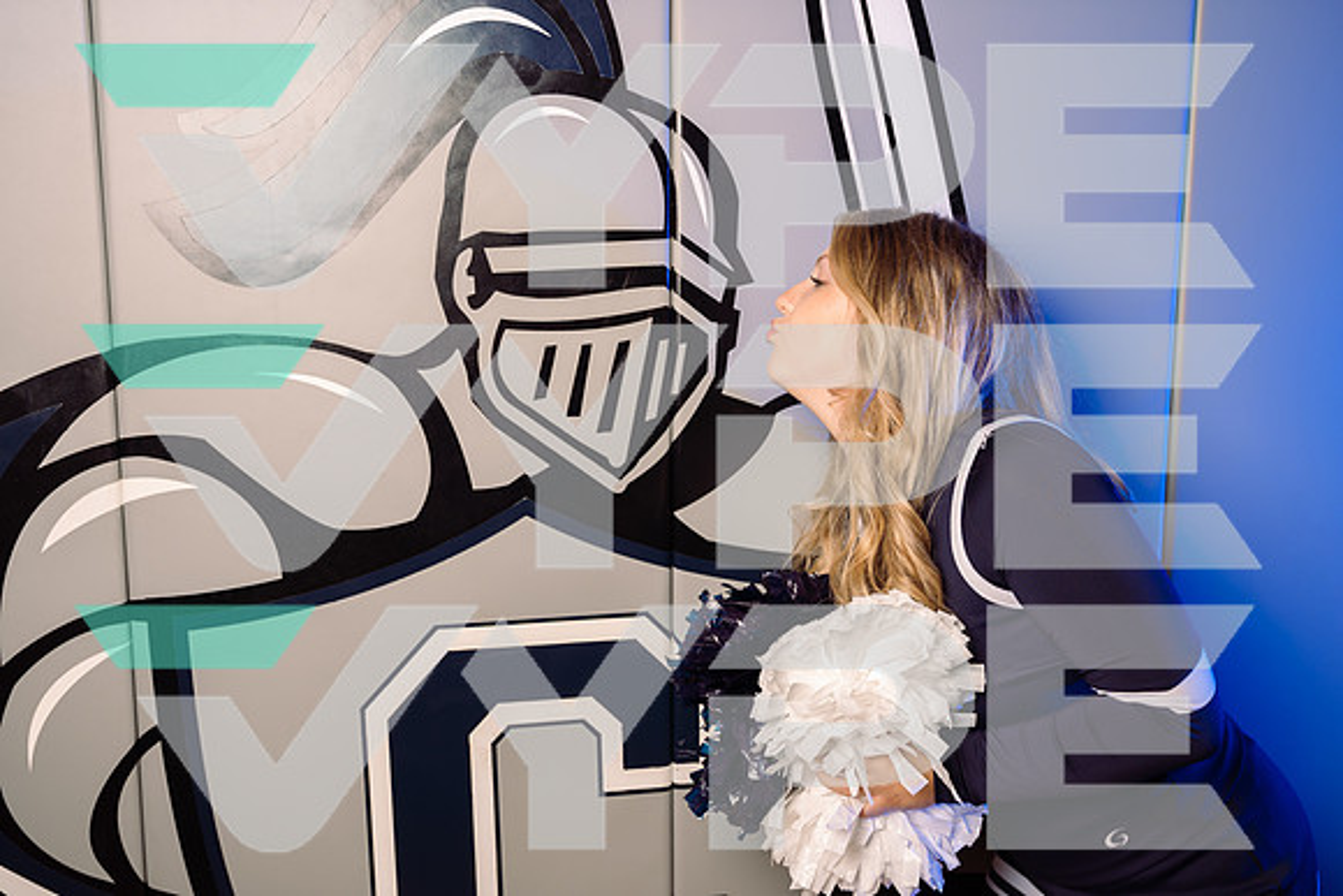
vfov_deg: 35.1
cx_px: 672
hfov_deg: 50.7
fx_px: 1418
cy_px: 448
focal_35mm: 38
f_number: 5.6
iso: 100
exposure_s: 1/250
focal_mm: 38
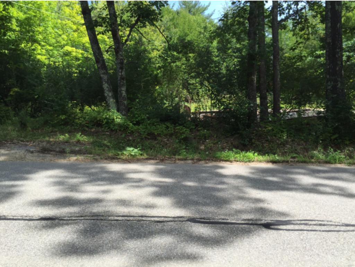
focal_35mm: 29
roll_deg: +2.3
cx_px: 178
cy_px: 134
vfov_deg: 48.3
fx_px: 298
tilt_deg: -5.7
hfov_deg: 61.6
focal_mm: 4.15
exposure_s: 1/732
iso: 32
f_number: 2.2
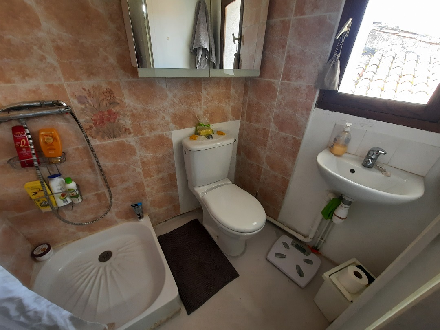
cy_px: 165
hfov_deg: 106.2
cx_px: 220
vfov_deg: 89.9
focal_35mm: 13
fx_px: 165
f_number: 2.2
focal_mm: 1.74
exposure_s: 1/50
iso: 125
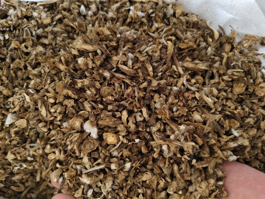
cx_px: 132
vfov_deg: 58.9
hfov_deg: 73.9
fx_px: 176
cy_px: 100
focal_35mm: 23
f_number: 1.88
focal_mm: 5.56
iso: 4577
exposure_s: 1/247
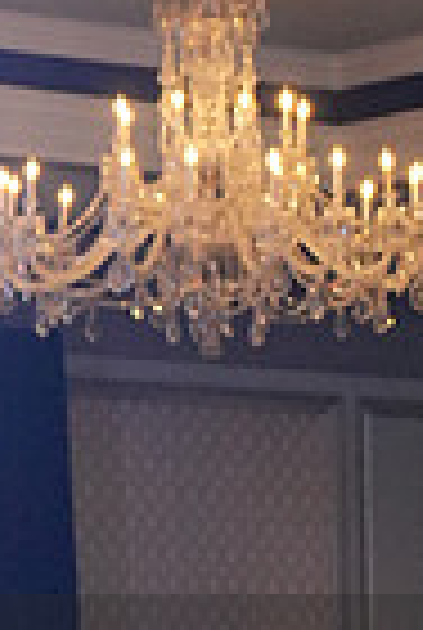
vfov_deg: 7.4
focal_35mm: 277
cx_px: -191
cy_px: 747
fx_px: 4858
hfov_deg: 5.0
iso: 3200
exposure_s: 1/400
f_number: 4
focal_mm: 45
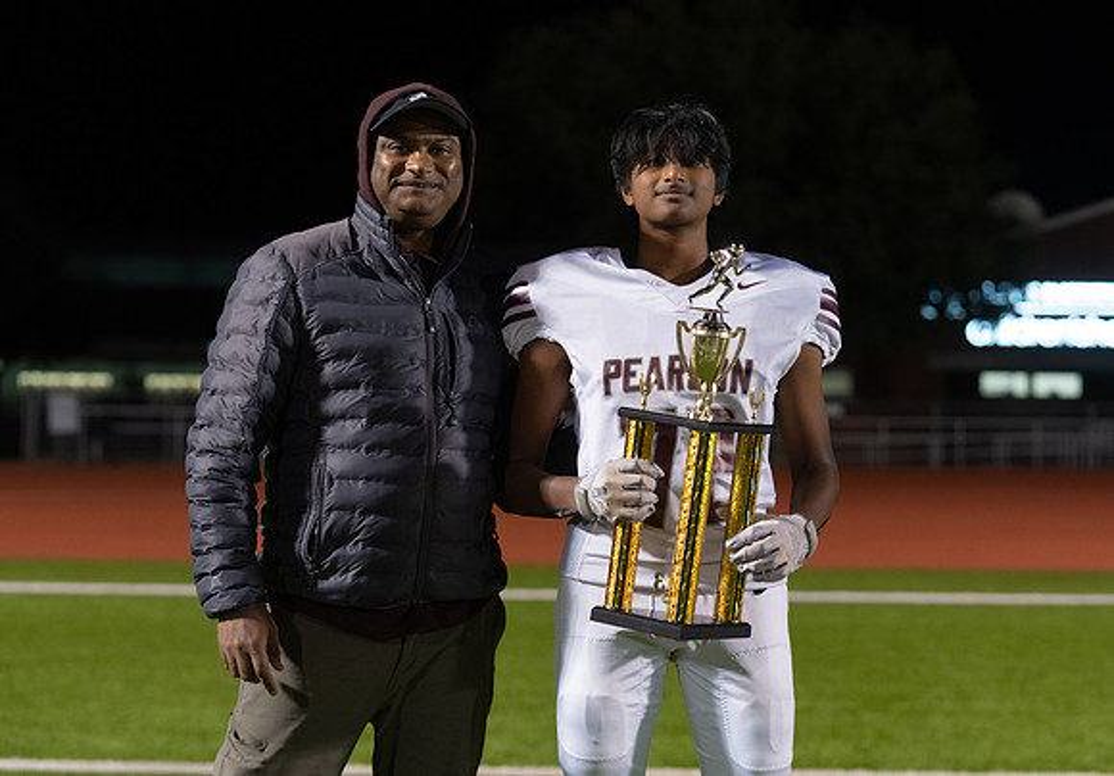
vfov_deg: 15.4
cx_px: 594
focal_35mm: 91
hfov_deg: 22.0
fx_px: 2869
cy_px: 379
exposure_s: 1/320
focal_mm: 84
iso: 4000
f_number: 3.5
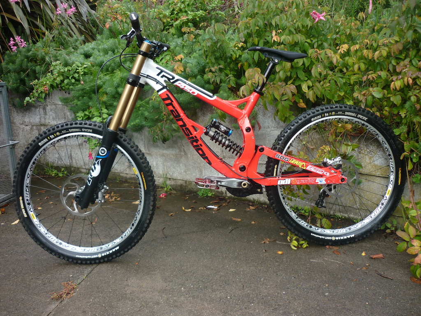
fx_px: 401
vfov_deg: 42.9
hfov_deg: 55.4
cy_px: 158
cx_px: 210
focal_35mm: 33
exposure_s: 1/100
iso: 80
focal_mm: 5.5
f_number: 2.8
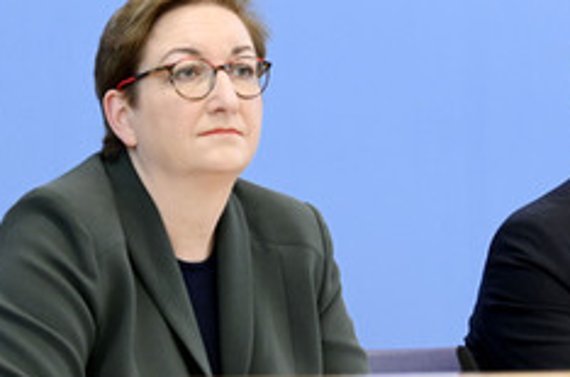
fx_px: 2196
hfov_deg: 14.8
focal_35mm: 139
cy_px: 36
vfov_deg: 9.8
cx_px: 357
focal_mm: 72
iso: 4000
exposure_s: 1/640
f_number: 5.6
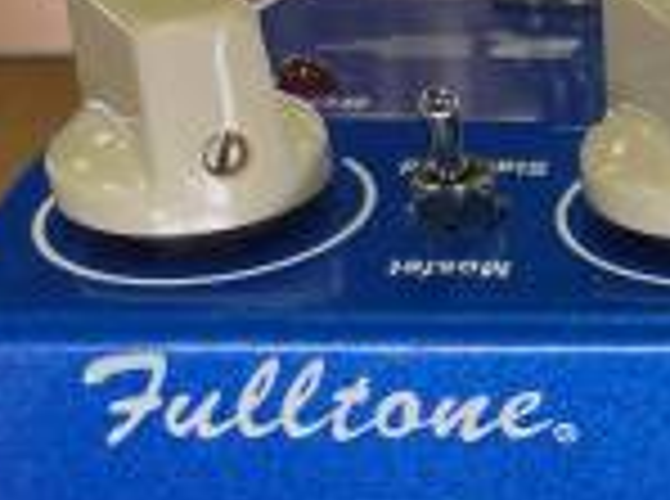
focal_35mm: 91
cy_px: 491
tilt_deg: -34.2
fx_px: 1757
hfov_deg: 19.4
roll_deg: -1.3
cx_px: 949
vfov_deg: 15.9
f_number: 1.6
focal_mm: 4.2
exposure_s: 1/120
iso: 80
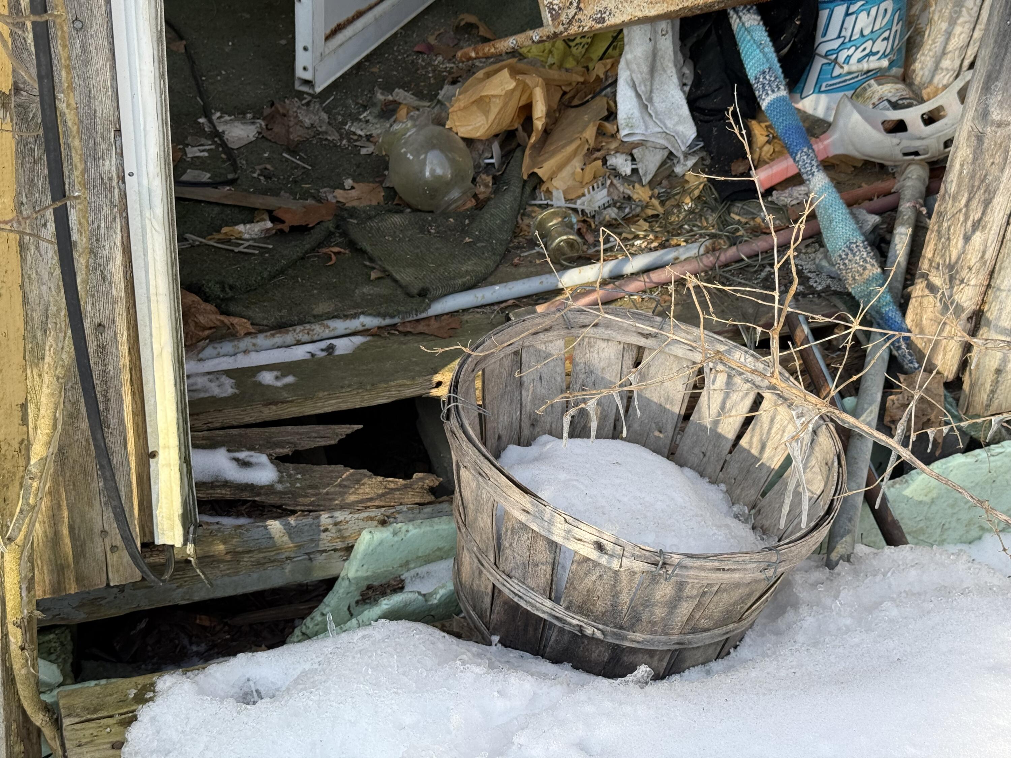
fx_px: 1402
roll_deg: -6.9
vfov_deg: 30.3
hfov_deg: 39.7
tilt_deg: -33.2
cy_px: 379
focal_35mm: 48
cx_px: 506
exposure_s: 1/592
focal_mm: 6.76
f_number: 1.78
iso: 80
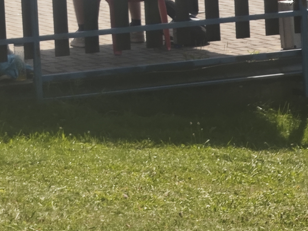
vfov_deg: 4.3
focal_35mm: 342
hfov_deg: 5.8
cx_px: 46
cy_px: -61
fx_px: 3043
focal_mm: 9
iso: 50
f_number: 2
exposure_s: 1/577
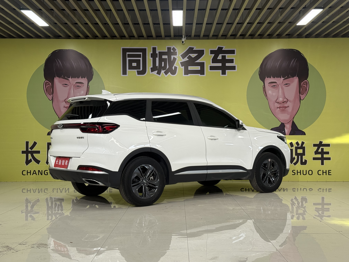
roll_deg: +0.5
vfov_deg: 30.3
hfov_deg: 39.7
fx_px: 484
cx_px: 174
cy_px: 131
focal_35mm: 48
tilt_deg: +0.8
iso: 80
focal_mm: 6.76
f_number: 1.78
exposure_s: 1/100
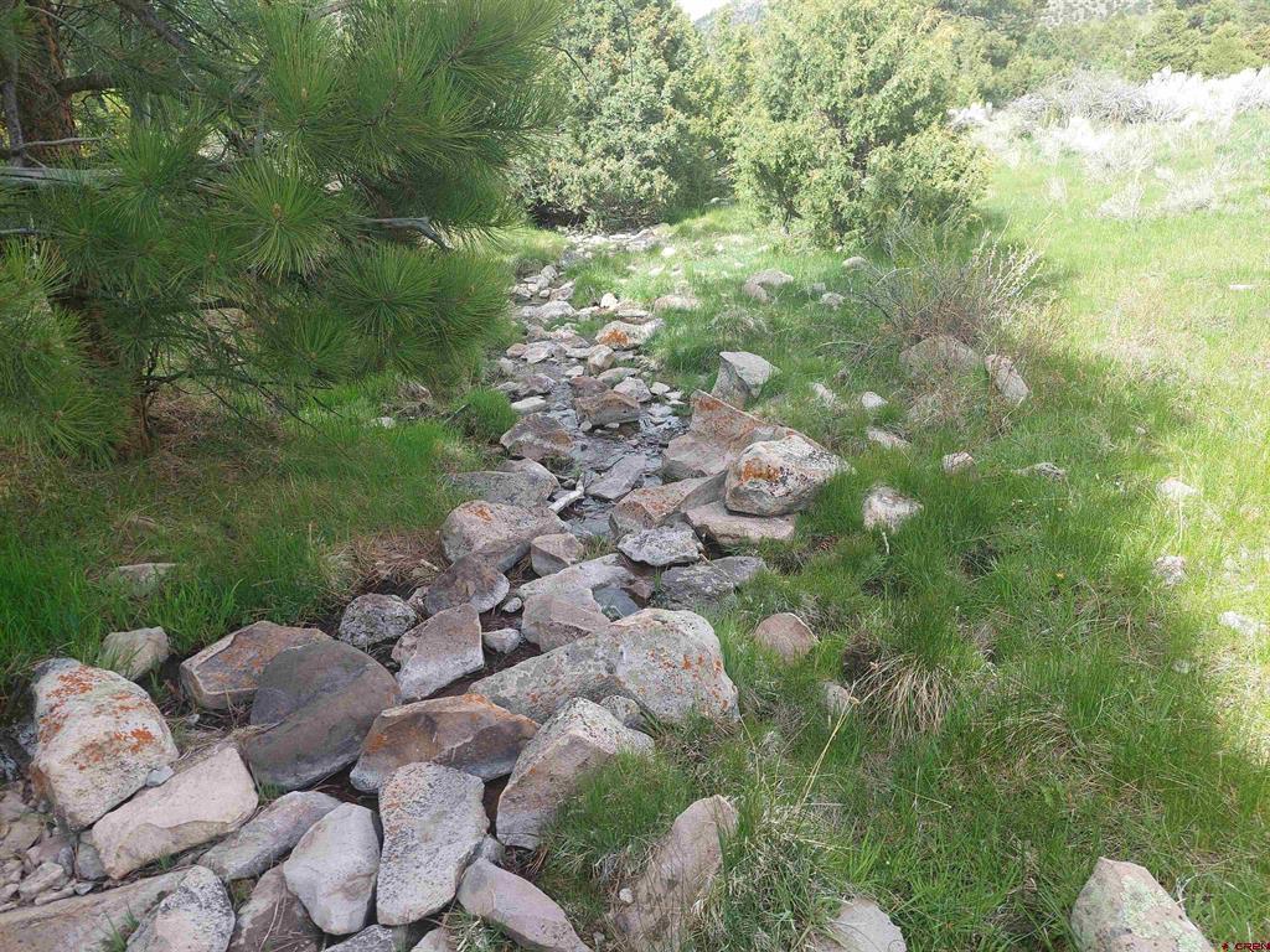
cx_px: 635
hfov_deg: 71.6
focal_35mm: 24
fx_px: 881
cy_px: 476
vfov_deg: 56.8
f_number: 1.8
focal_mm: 5.23
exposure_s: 1/428
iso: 40
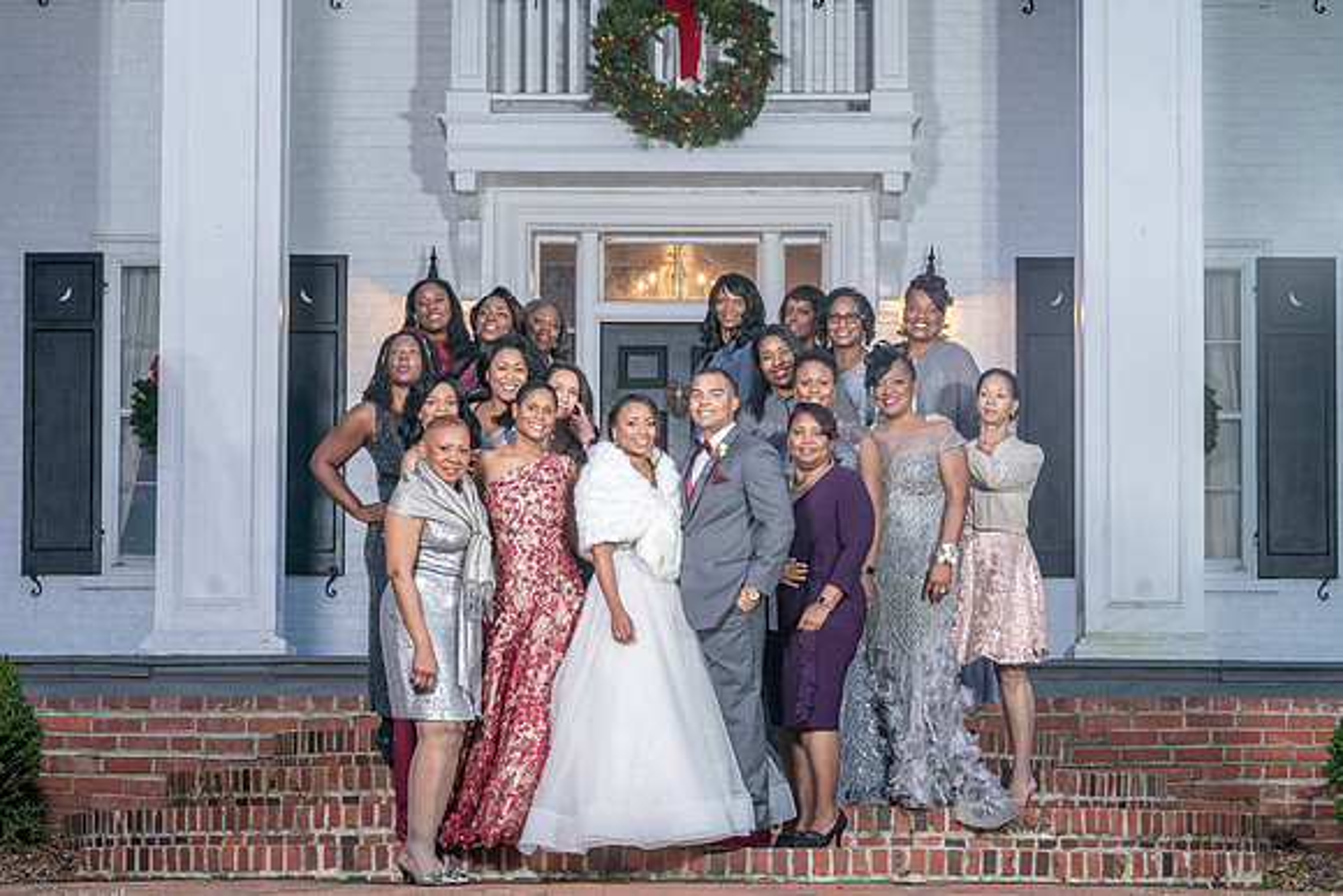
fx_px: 4637
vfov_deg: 11.0
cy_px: 471
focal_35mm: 124
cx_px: 697
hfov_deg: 16.5
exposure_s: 1/200
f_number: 6.3
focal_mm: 116
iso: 2000
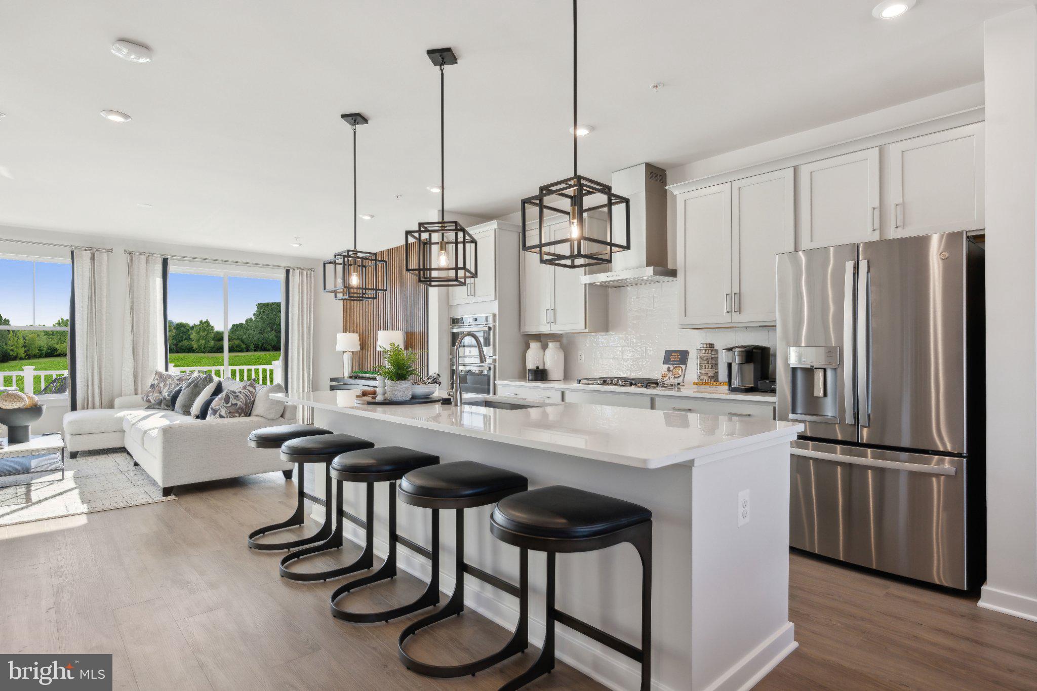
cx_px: 518
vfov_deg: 64.5
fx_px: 547
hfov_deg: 86.9
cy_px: 346
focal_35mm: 19
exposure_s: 1/100
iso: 400
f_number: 7.1
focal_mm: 19
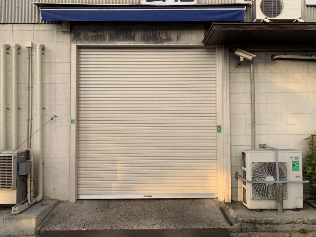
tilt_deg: +4.1
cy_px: 118
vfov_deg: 53.1
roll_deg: -0.9
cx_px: 158
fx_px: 237
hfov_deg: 67.3
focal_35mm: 26
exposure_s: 1/122
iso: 32
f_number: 1.8
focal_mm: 4.25
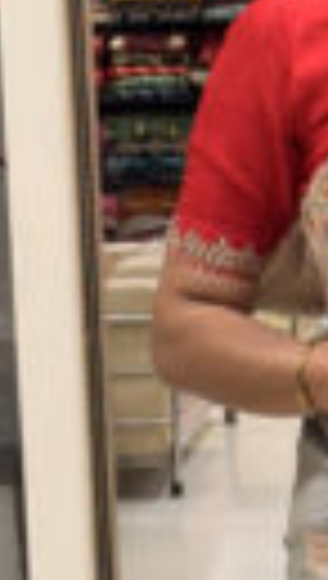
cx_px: 503
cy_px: 544
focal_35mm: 162
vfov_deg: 13.1
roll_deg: +1.0
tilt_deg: -8.4
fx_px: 2493
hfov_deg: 7.4
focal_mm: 6.76
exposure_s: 1/100
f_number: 1.78
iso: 64
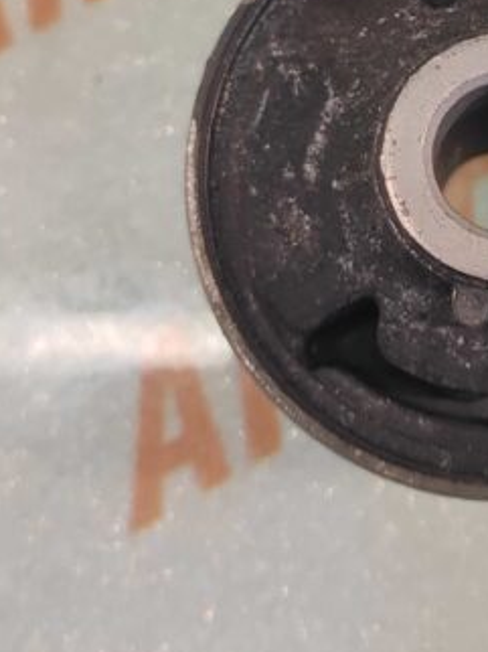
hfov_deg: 25.7
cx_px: 480
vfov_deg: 33.2
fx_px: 1016
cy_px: 34
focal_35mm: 54
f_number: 1.79
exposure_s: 1/33
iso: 140
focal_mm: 4.74
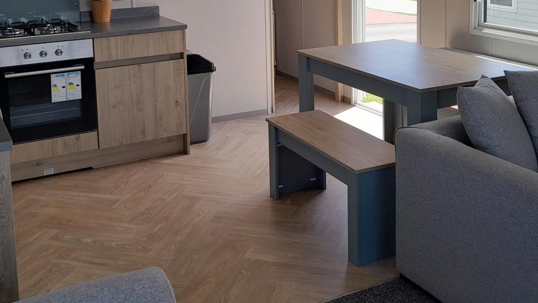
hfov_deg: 44.6
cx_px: 268
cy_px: 3
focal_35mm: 46
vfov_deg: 24.8
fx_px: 656
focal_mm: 4.6
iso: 20
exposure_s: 1/100
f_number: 2
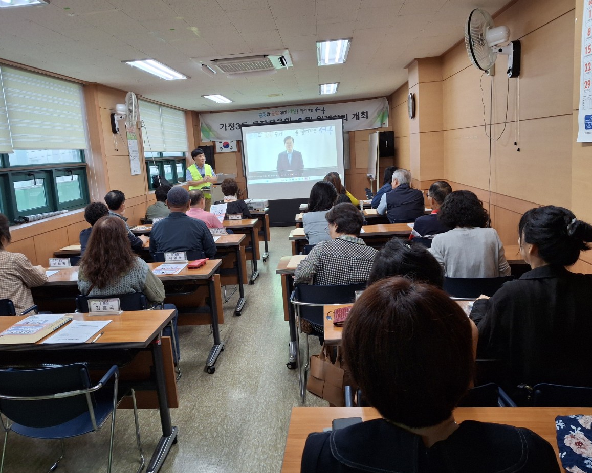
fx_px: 473
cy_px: 229
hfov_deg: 63.9
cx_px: 266
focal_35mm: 27
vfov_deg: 53.2
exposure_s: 1/120
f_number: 1.8
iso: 160
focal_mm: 4.69
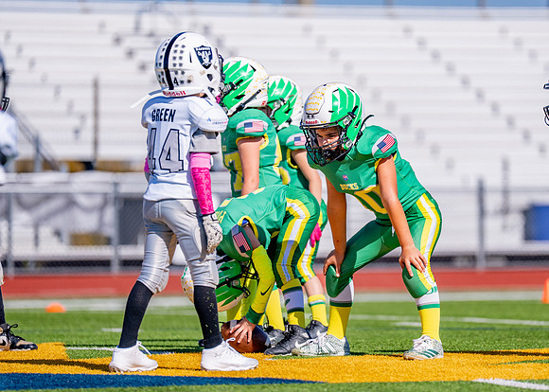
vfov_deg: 4.9
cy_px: 197
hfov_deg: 6.9
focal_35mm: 292
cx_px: 362
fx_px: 4557
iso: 250
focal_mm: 200
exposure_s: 1/8000
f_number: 2.8
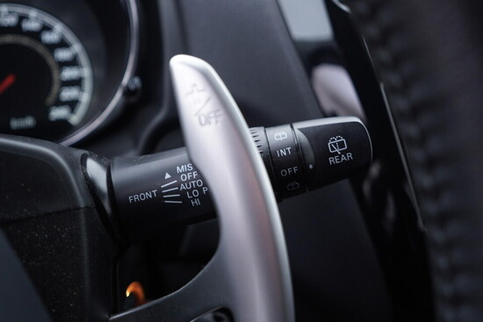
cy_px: 161
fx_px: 483
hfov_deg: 53.1
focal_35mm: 36
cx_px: 242
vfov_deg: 36.9
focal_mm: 24
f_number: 2.8
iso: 160
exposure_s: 1/40
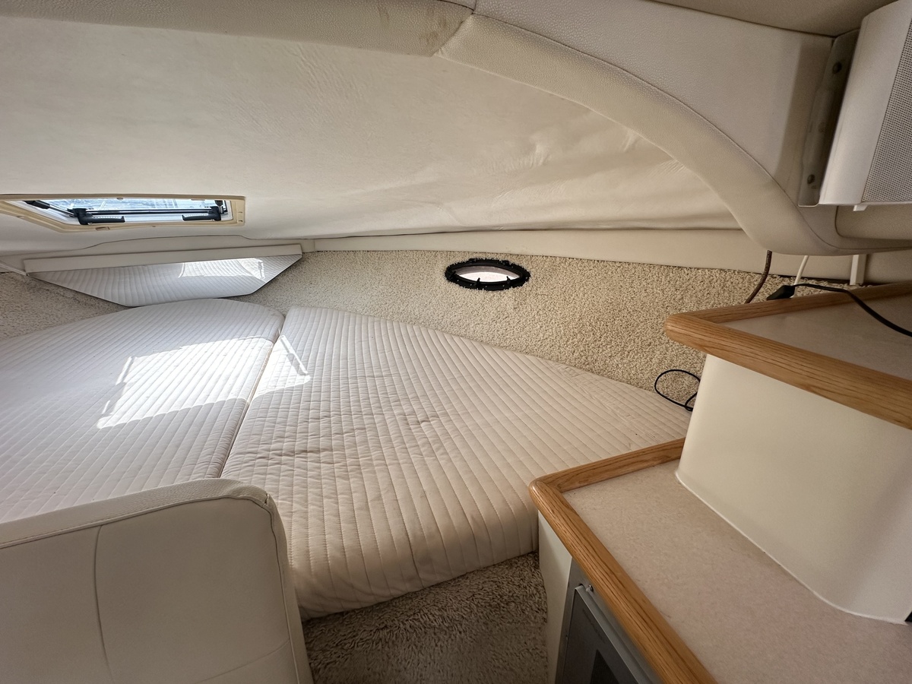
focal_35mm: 14
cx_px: 456
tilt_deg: -19.9
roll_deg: +3.1
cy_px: 342
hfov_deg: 102.1
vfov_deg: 85.7
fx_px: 369
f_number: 2.2
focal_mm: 2.22
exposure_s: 1/99
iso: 160
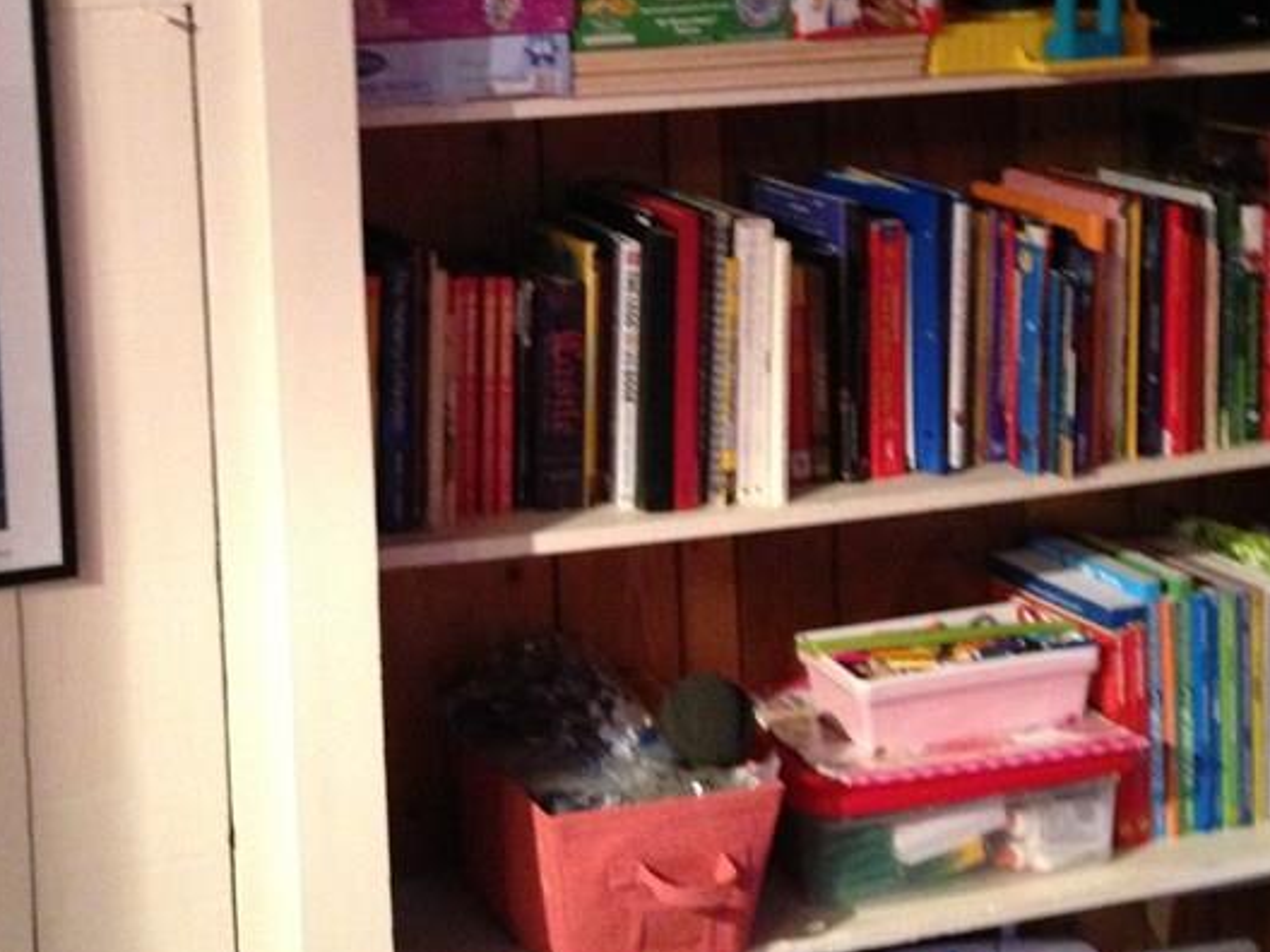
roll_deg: +2.3
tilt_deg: -4.9
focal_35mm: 64
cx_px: 370
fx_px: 2348
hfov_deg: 29.9
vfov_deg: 22.5
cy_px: 142
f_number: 2.4
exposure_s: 1/15
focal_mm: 4.12
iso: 500
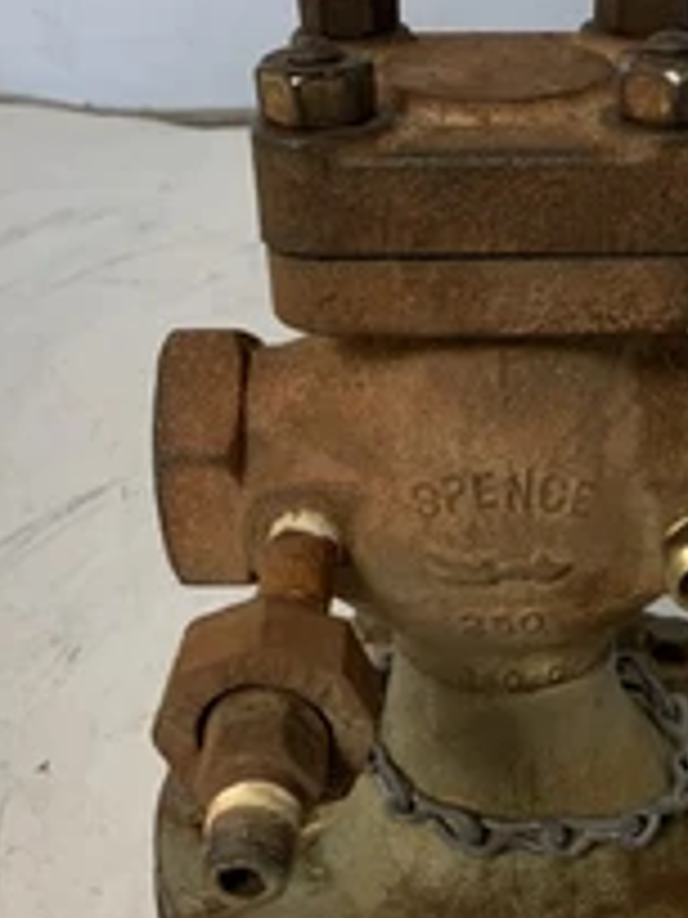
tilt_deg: -48.7
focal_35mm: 51
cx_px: 508
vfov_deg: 36.4
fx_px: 1352
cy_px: 711
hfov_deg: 28.2
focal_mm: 4.25
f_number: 1.8
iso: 160
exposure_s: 1/60
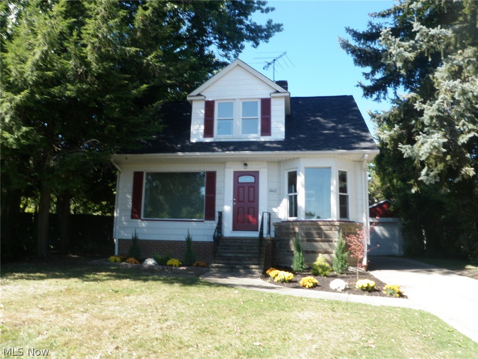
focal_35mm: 28
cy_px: 180
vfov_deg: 49.7
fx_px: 387
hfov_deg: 63.4
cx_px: 239
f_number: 5
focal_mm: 5
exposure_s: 1/60
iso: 50
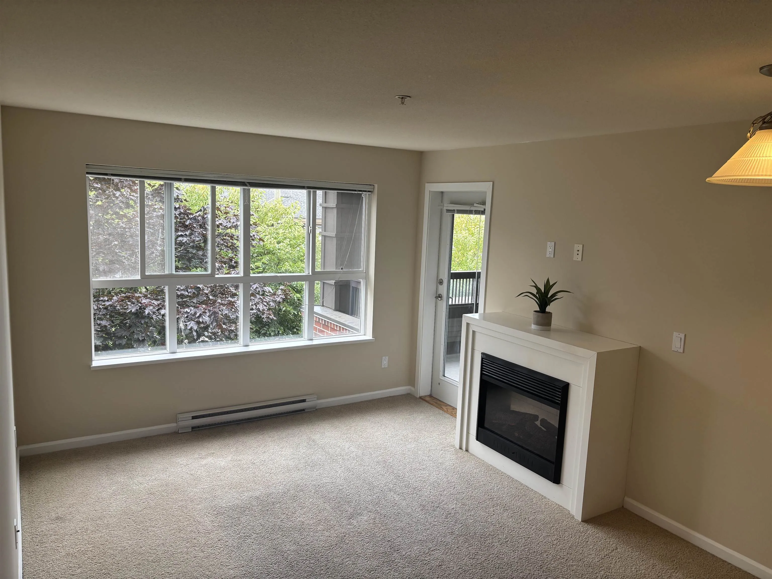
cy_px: 290
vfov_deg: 53.1
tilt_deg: -8.3
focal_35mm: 26
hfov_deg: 67.3
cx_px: 386
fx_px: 580
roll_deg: -2.6
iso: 64
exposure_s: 1/121
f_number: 1.6
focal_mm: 5.96
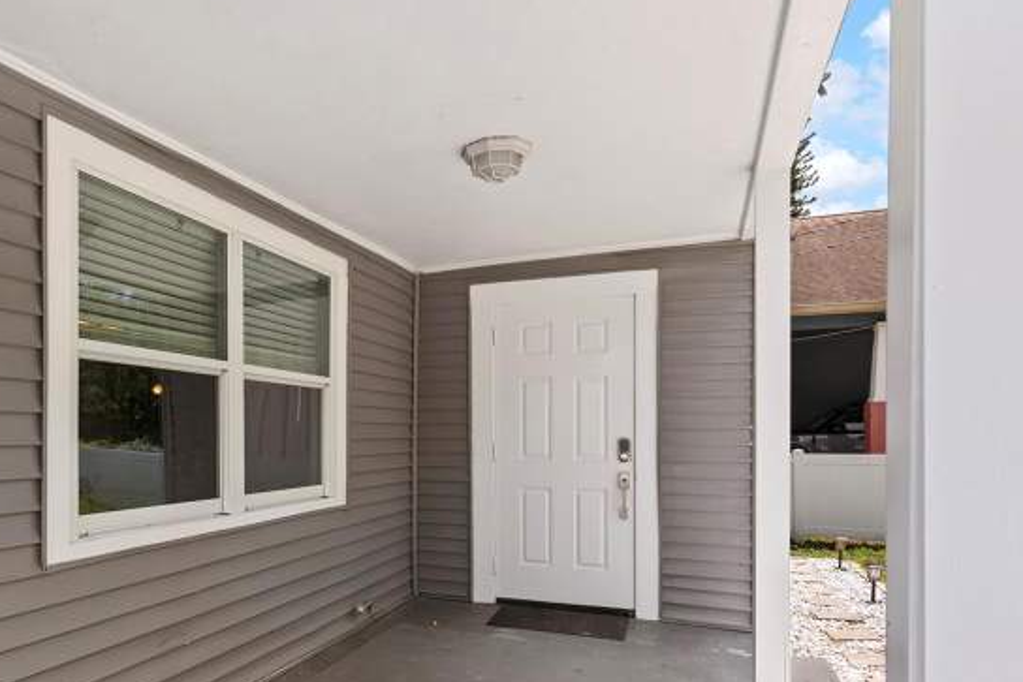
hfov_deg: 70.5
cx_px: 391
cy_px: 442
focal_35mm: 25
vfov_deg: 50.6
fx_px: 711
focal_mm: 17
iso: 100
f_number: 8
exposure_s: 1/100
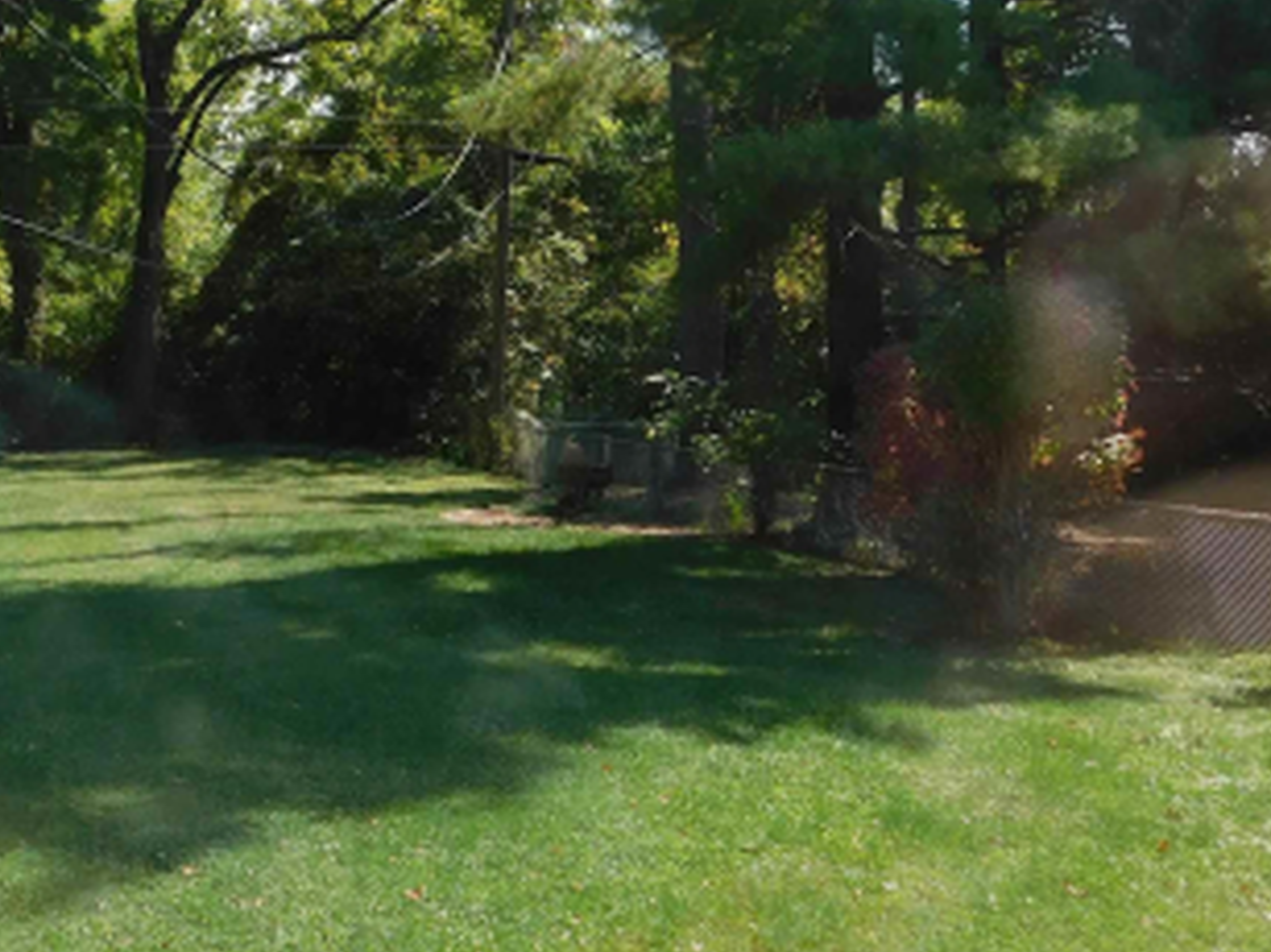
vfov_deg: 28.9
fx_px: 1835
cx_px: 528
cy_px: 306
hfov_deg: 38.1
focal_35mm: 50
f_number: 3
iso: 125
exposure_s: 1/640
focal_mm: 4
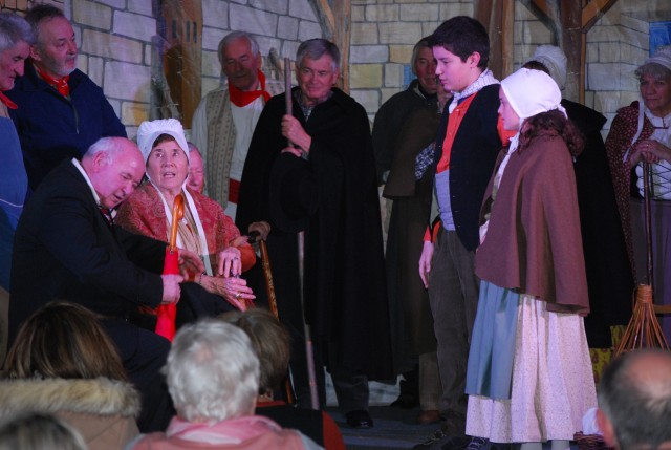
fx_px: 2576
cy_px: 225
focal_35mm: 138
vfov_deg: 10.0
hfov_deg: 14.8
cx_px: 336
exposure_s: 1/60
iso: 800
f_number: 5
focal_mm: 92
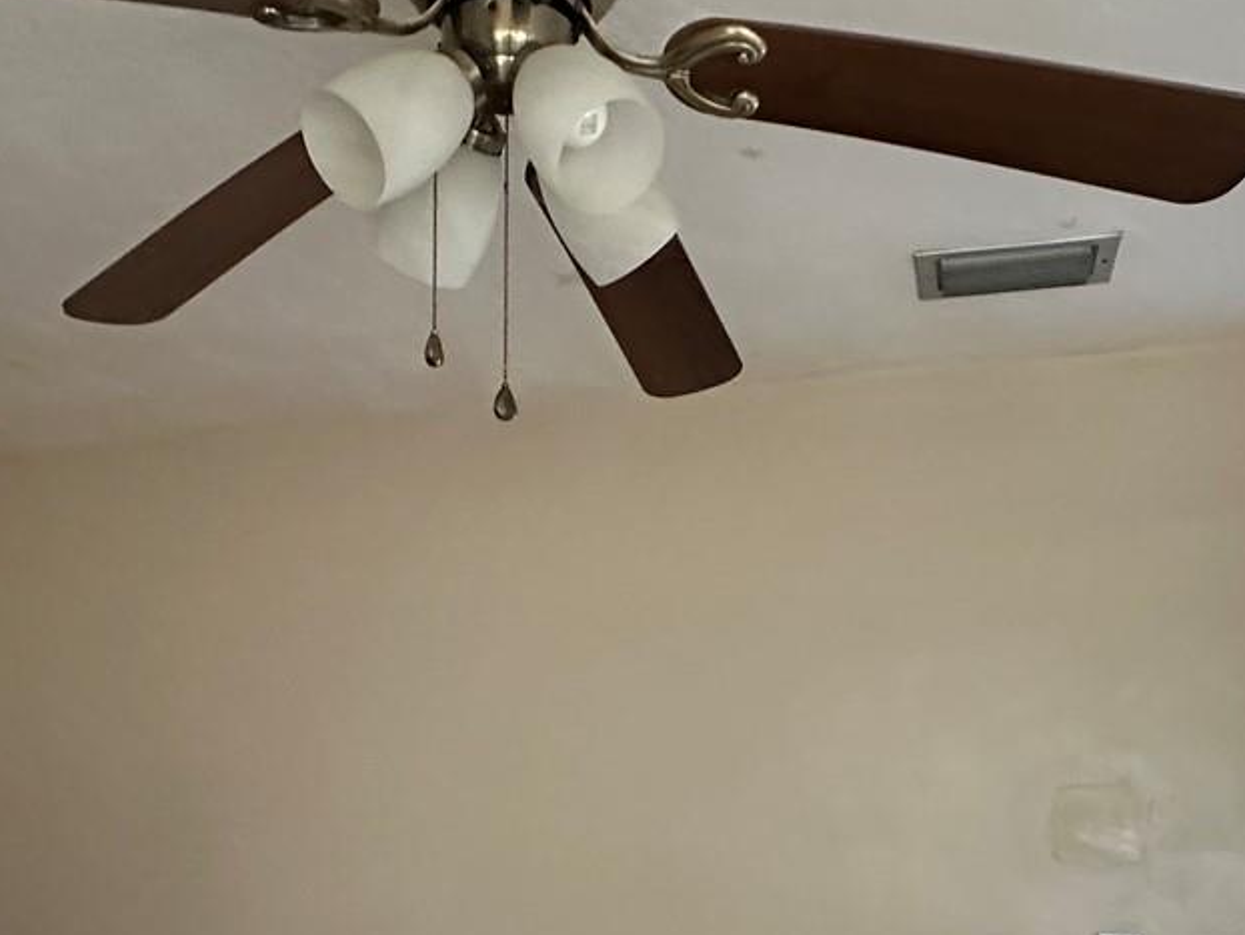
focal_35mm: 36
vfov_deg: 38.3
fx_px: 1295
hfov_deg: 51.3
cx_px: 586
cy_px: 739
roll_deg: -0.8
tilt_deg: +1.7
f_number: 2.2
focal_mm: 2.22
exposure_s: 1/60
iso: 1000
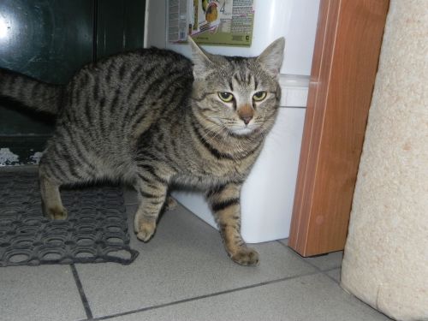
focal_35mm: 33
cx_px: 214
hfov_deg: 55.4
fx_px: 408
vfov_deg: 42.9
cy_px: 160
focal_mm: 5.9
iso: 200
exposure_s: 1/30
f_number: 2.8
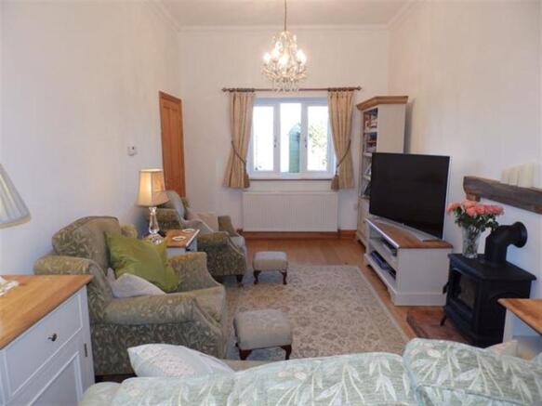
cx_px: 271
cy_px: 203
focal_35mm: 22
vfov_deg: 61.1
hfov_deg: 76.4
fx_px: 344
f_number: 3.4
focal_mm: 4
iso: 125
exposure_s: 1/30
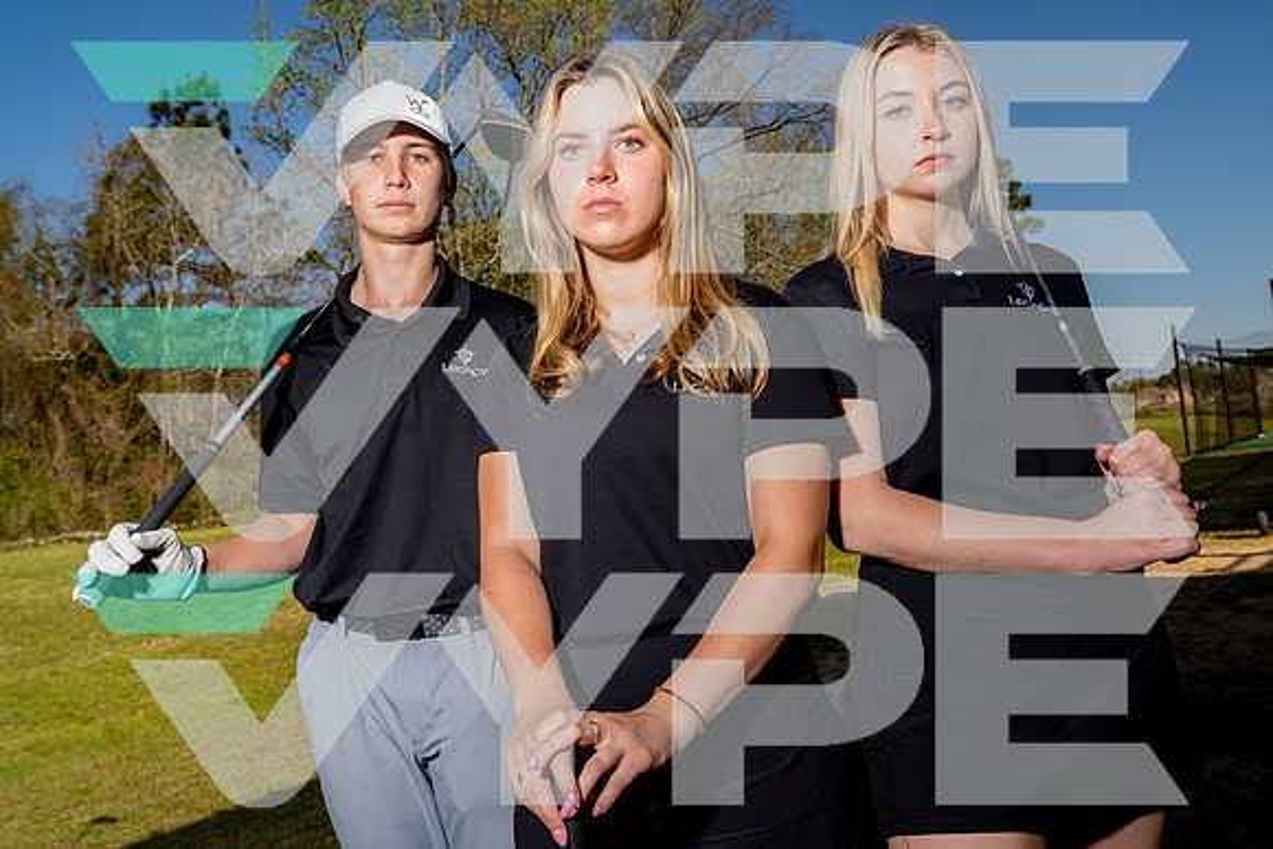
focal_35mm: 30
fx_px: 1061
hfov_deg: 61.9
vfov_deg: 43.6
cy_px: 424
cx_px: 636
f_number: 8
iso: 100
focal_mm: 30
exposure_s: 1/250
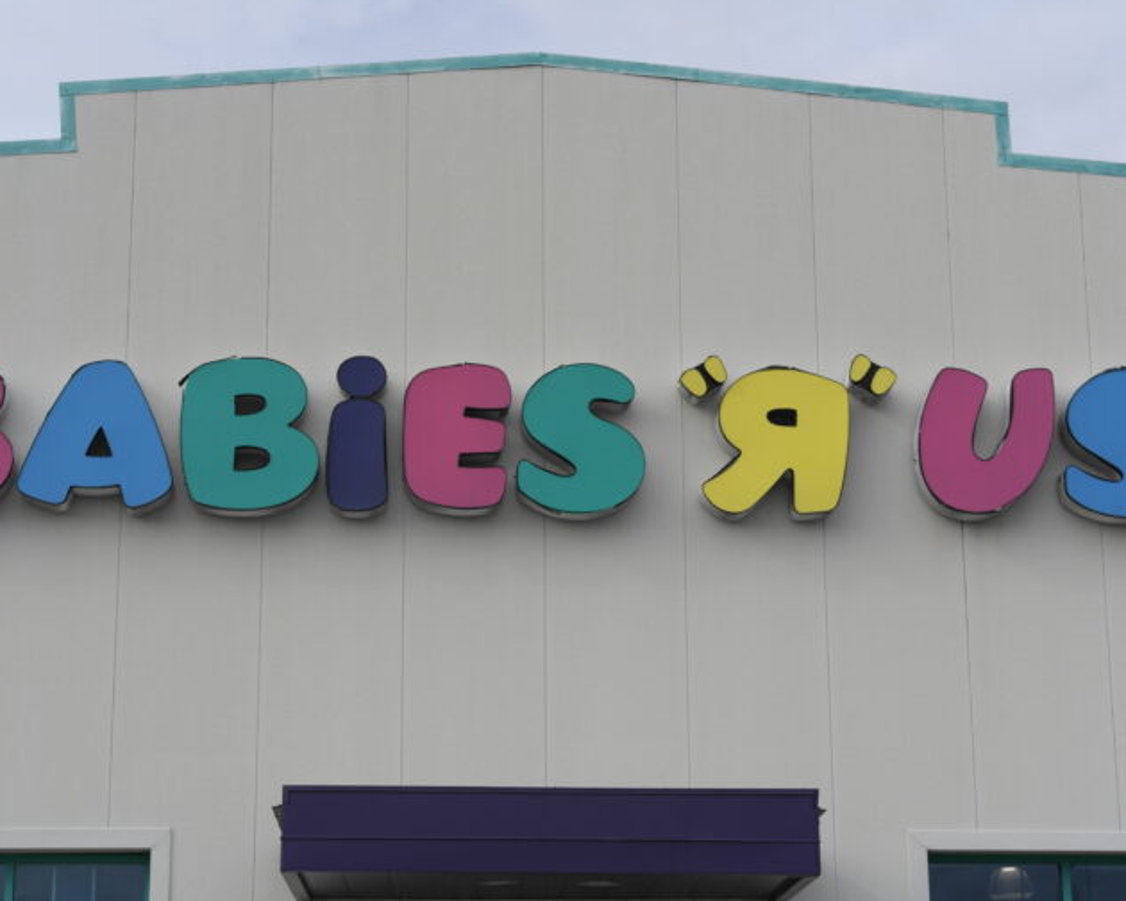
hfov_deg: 24.1
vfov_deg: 19.4
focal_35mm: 79
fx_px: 2633
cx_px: 527
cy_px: 447
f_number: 8
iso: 100
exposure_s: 1/320
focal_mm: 45
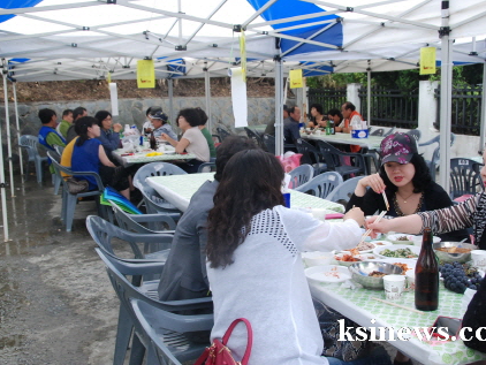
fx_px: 576
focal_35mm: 41
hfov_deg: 45.6
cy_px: 180
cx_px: 276
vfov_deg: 35.2
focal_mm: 24
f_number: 7.1
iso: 800
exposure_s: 1/200
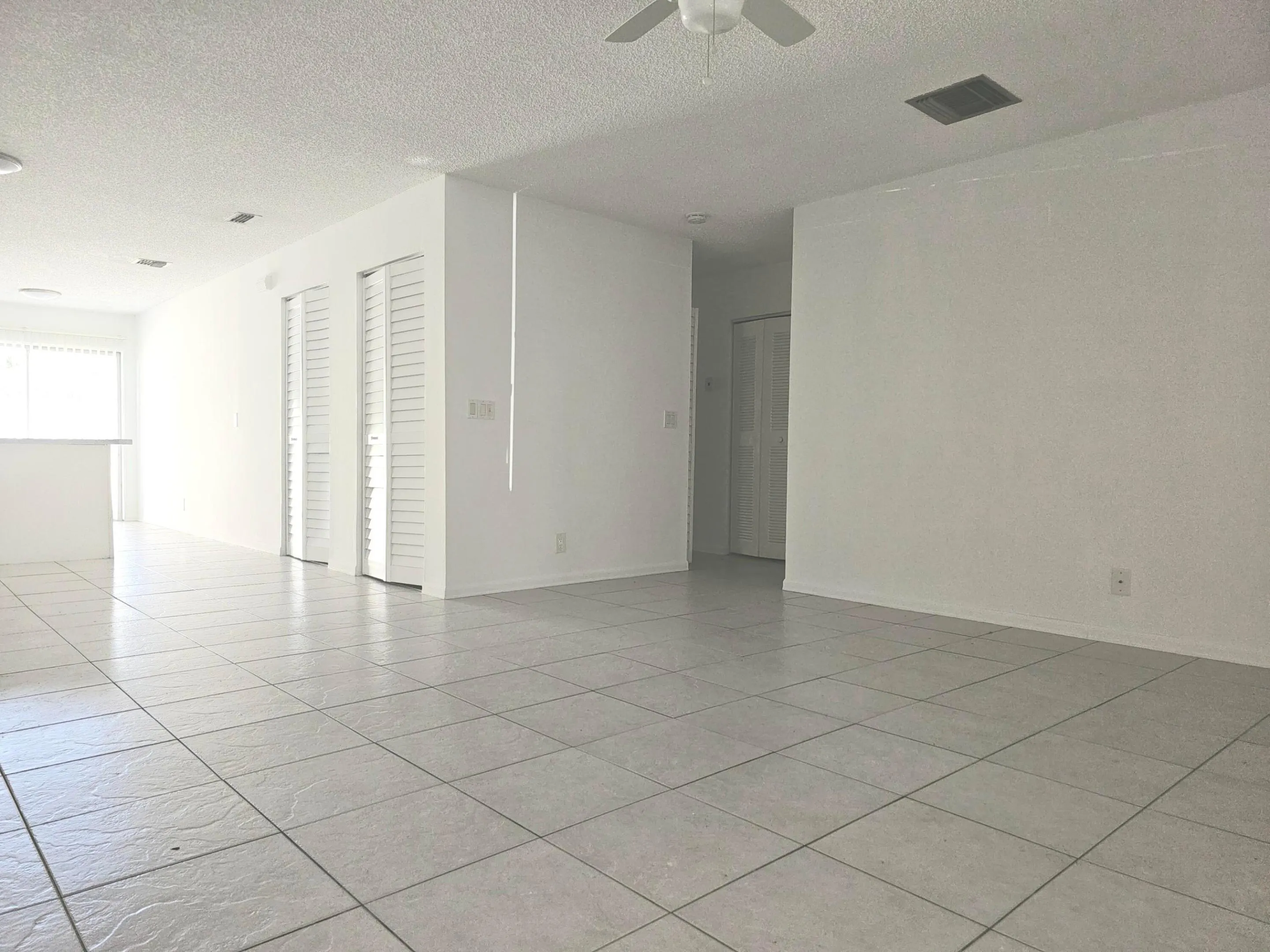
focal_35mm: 23
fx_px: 844
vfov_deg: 58.9
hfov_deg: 73.9
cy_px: 476
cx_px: 635
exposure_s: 1/40
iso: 100
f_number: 1.7
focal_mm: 6.3
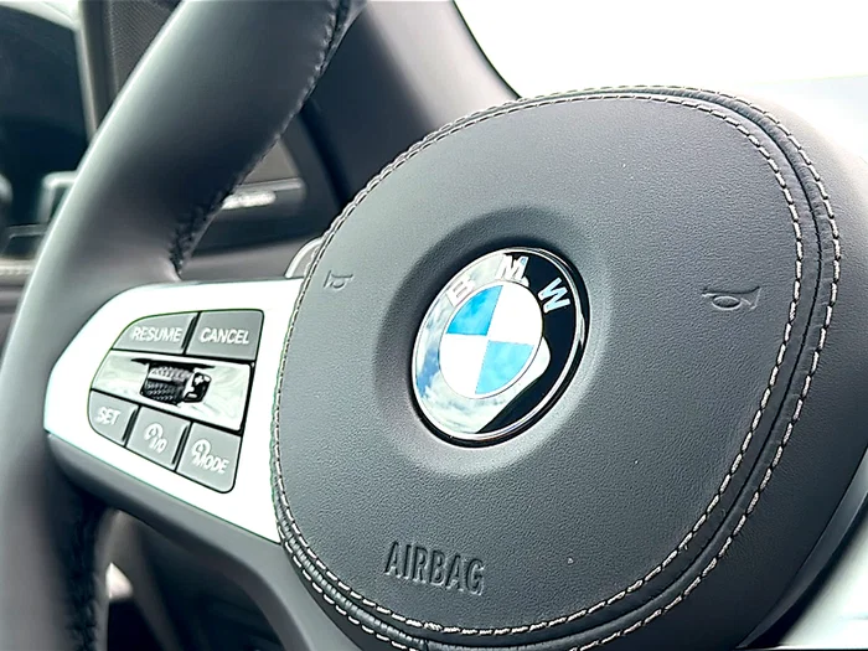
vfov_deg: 32.2
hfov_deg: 42.1
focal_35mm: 45
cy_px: 326
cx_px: 434
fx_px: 1128
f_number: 1.78
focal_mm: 6.86
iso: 100
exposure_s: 1/672
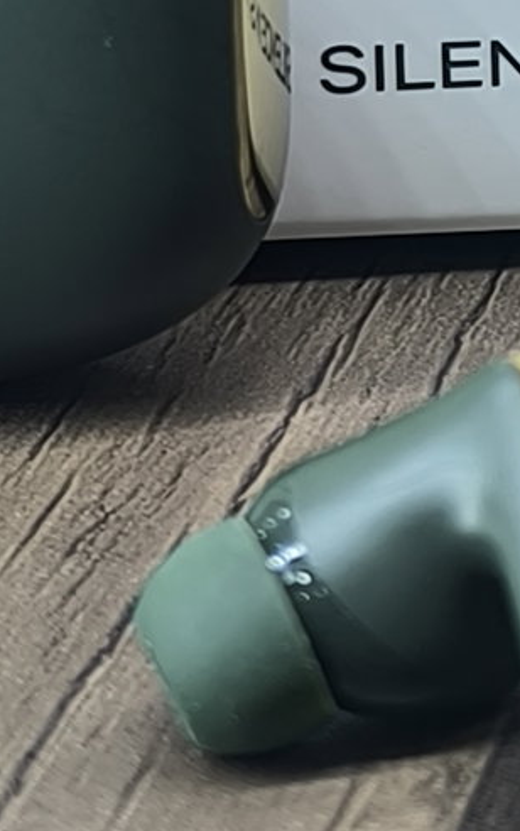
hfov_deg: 6.8
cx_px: 535
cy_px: -323
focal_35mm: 193
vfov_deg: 10.6
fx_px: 4371
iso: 100
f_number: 1.65
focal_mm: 6.14
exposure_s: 1/100
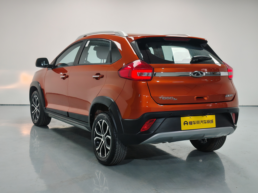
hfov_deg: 37.5
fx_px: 380
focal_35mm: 51
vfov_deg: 28.6
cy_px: 96
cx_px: 129
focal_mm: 4.84
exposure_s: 1/100
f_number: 1.88
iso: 172
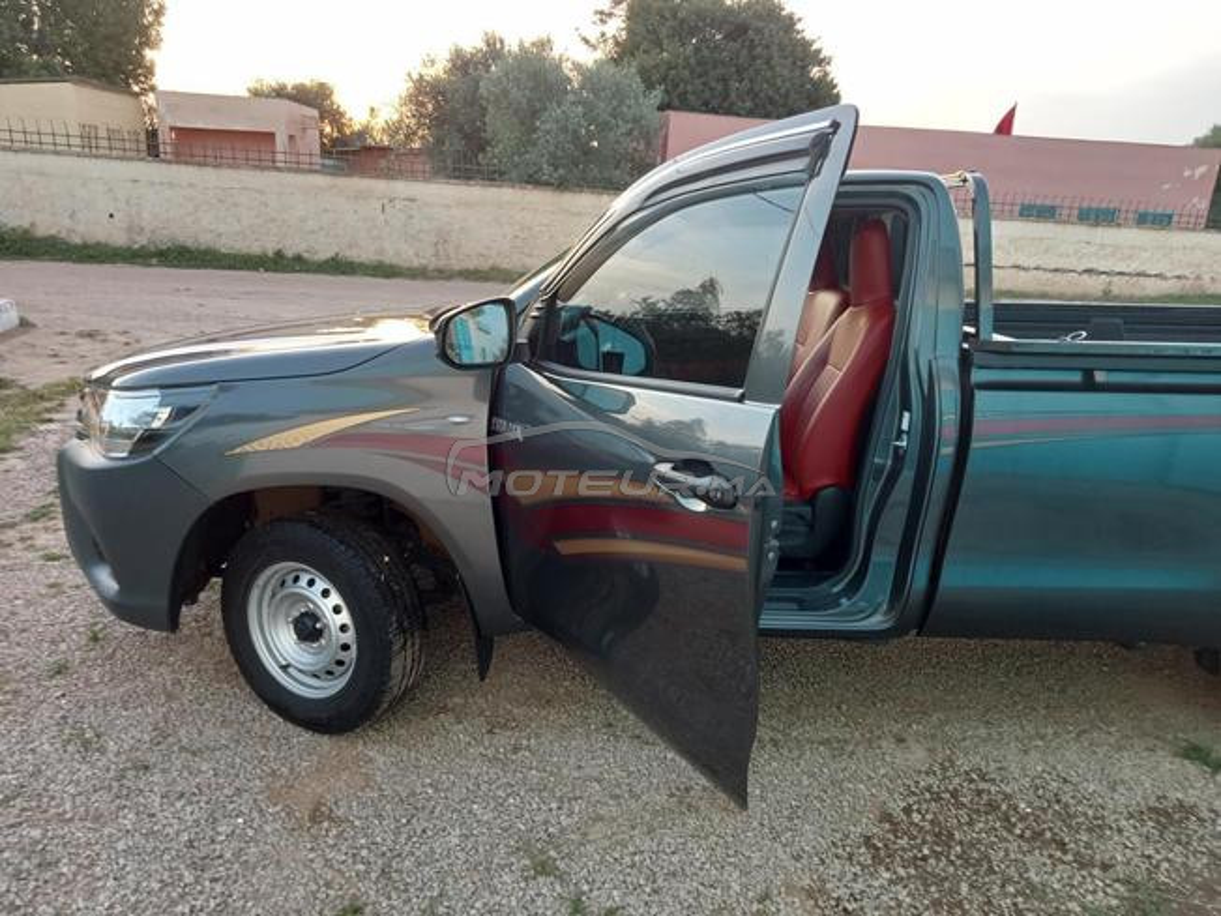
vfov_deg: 49.7
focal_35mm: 28
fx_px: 988
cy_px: 458
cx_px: 610
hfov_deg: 63.4
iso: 113
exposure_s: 1/33.3
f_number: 2.2
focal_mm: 3.46
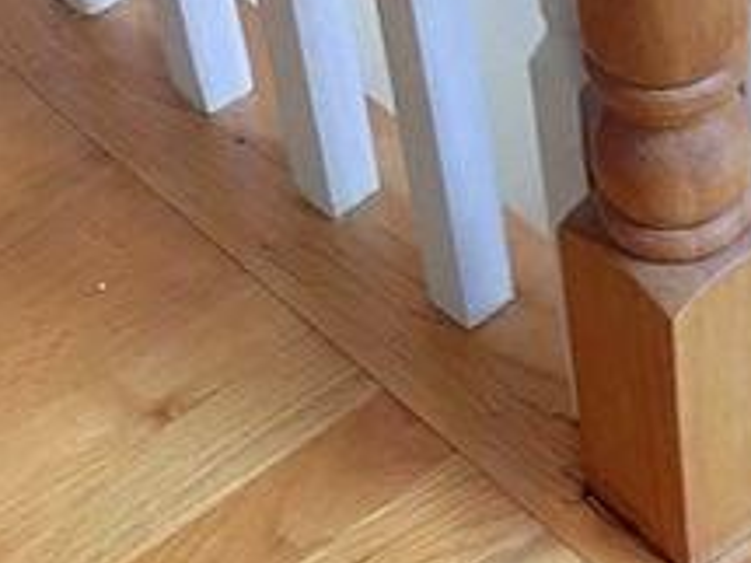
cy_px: 804
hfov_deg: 14.1
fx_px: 2992
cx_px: 748
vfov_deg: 10.4
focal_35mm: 138
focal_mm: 4.15
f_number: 2.2
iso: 32
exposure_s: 1/30
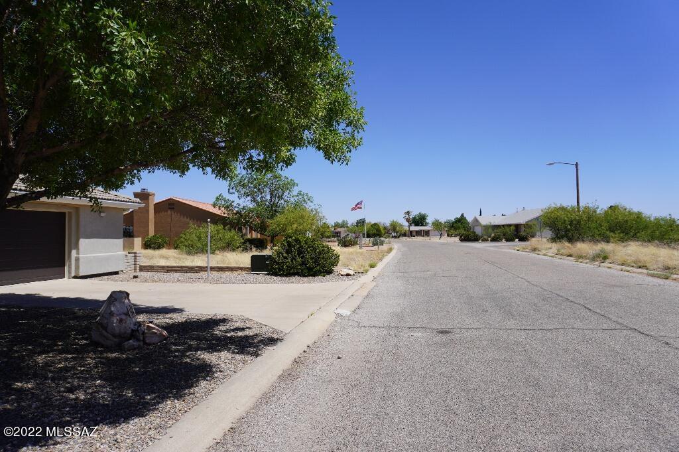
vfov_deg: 53.1
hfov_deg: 73.8
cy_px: 226
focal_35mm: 24
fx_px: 452
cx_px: 340
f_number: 5
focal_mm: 16
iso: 100
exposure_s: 1/1000
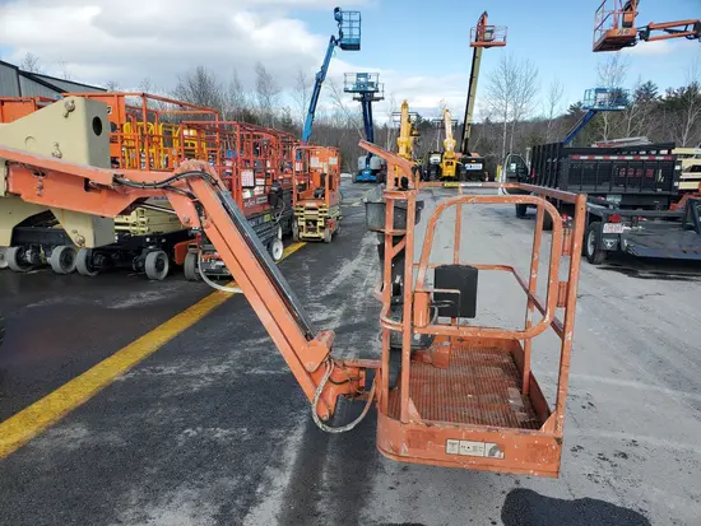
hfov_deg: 67.3
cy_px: 263
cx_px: 350
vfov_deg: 53.1
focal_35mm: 26
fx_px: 527
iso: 50
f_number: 2.4
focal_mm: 4.3
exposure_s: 1/976
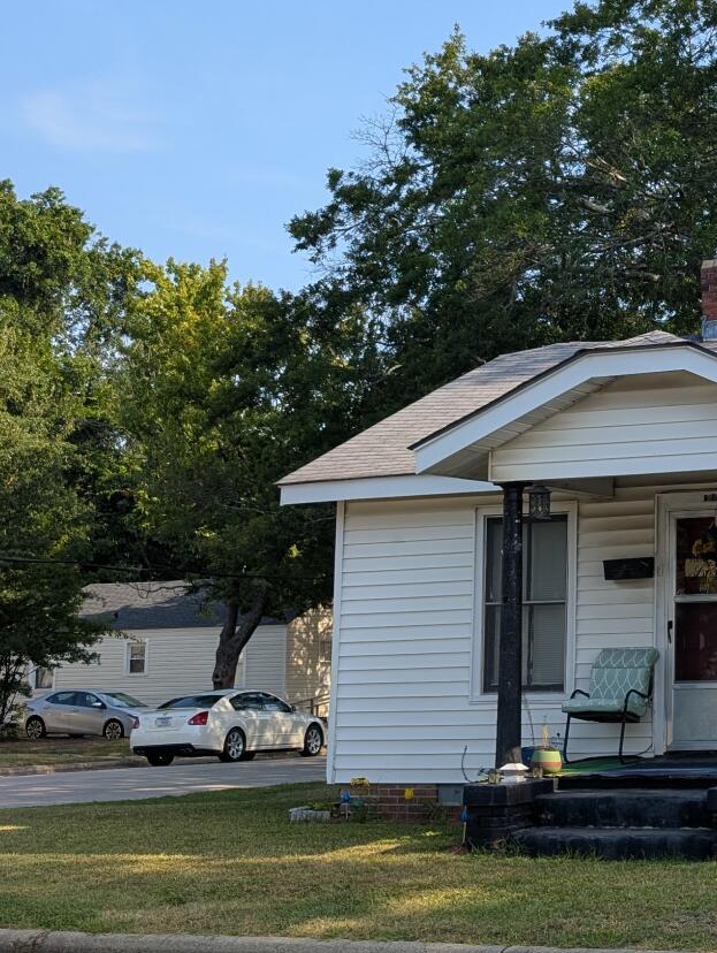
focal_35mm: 58
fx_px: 1599
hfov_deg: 23.3
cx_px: 848
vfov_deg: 33.2
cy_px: 458
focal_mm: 6.9
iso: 20
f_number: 1.68
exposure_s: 1/586
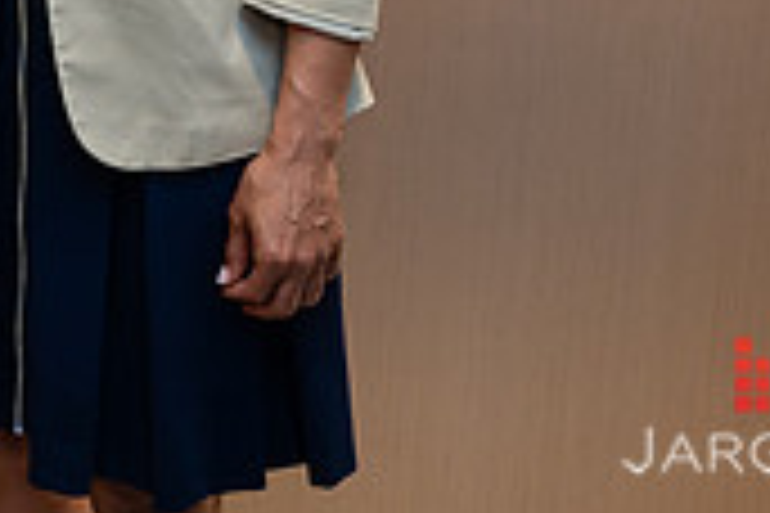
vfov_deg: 12.6
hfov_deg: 18.7
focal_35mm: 101
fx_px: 2160
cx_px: -247
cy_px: -329
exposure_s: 1/160
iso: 400
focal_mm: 28.5
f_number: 4
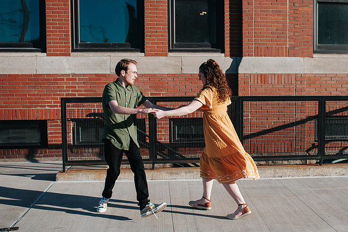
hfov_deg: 40.3
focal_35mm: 48
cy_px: 112
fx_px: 467
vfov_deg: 27.9
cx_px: 238
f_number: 3.2
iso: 110
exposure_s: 1/1250
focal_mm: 35
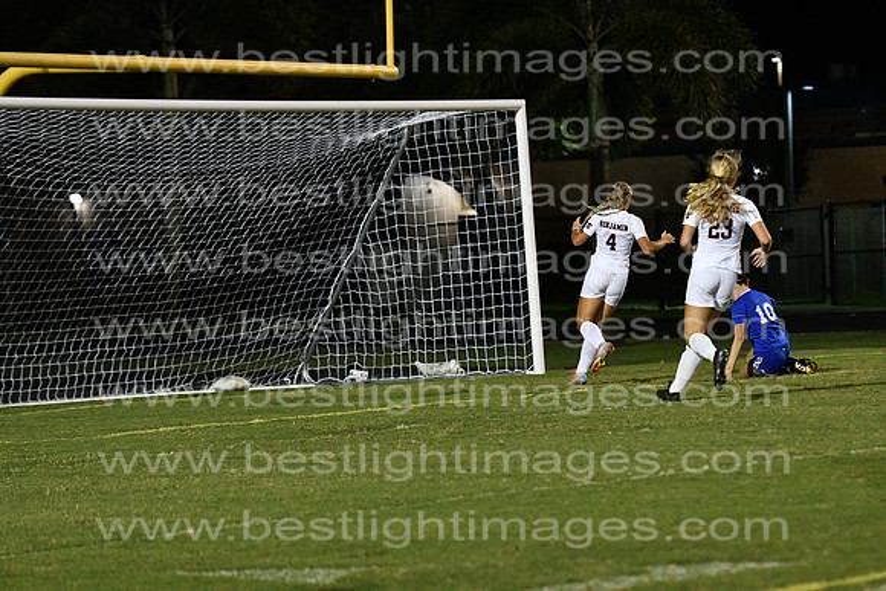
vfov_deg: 7.3
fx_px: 4615
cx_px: 443
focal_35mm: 188
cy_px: 296
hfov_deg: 11.0
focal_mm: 125
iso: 8000
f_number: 4
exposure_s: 1/800
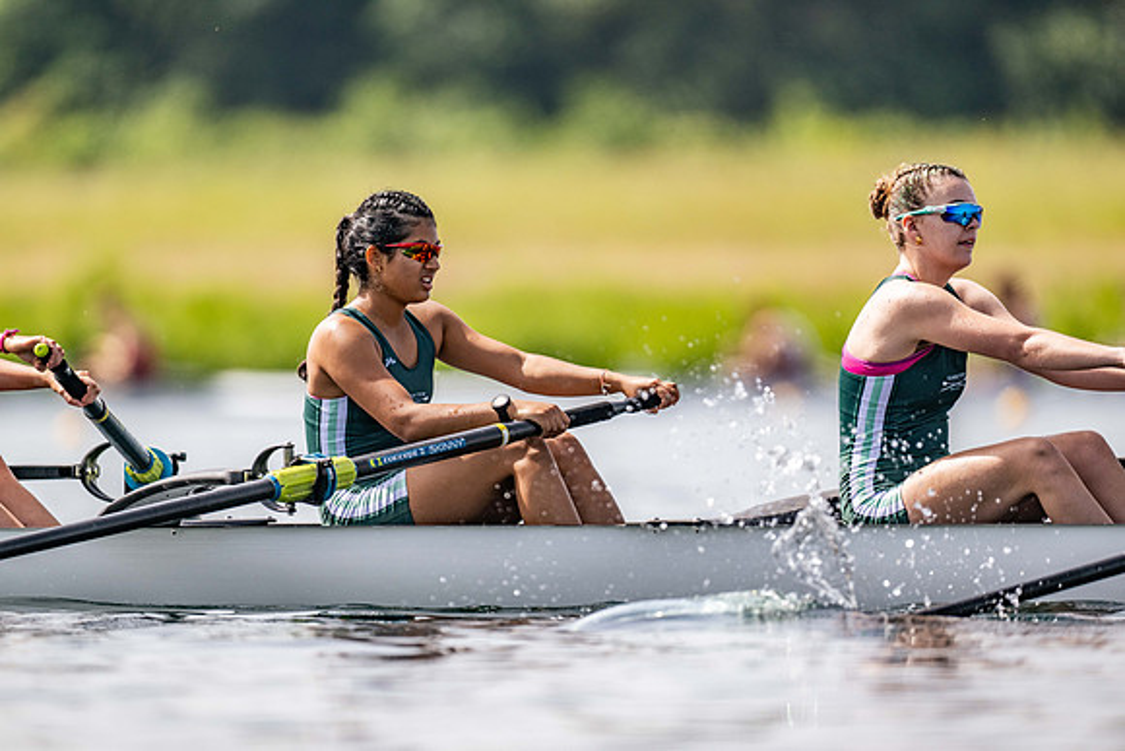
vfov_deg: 2.3
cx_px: 562
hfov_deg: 3.4
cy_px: 376
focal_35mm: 600
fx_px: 18754
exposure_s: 1/2500
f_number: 4
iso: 220
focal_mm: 600
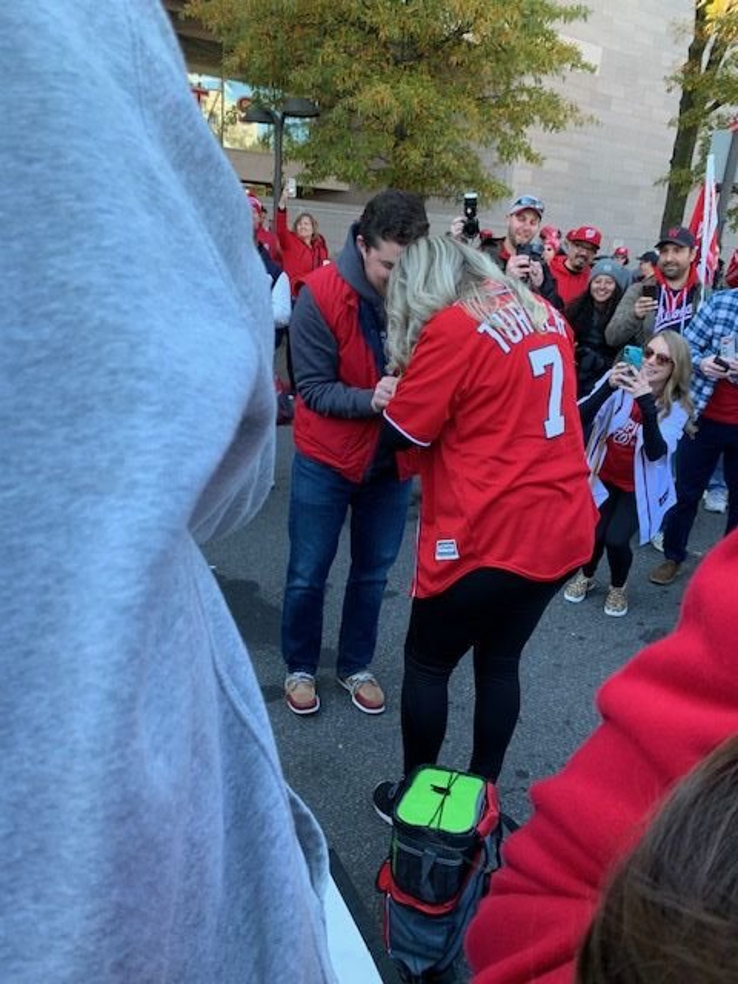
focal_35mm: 26
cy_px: 492
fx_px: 739
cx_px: 369
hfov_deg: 53.1
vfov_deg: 67.3
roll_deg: -3.2
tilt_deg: -16.8
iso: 32
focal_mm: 4.25
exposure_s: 1/122
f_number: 1.8
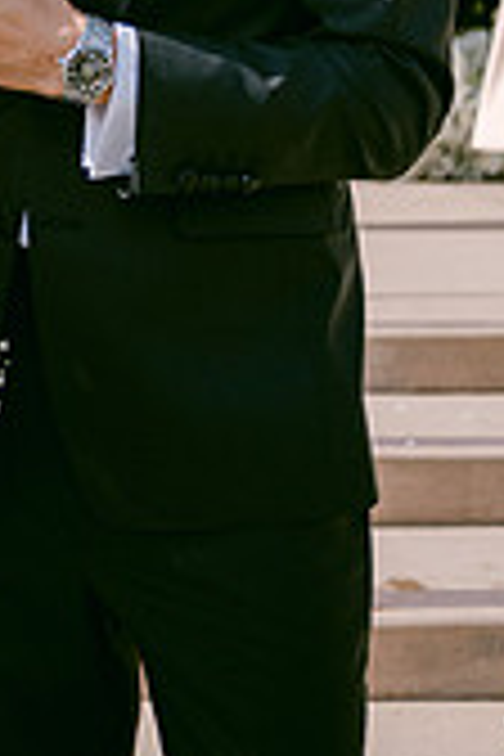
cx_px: -97
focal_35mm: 75
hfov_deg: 17.4
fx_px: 1575
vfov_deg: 24.5
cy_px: -144
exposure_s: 1/2000
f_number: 2.8
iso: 100
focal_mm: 28
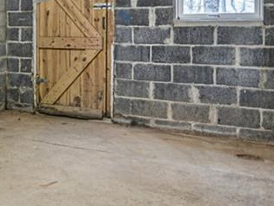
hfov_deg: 33.6
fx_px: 396
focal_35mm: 50
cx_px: -22
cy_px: 30
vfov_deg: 28.2
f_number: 2.8
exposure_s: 1/30
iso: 400
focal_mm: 16
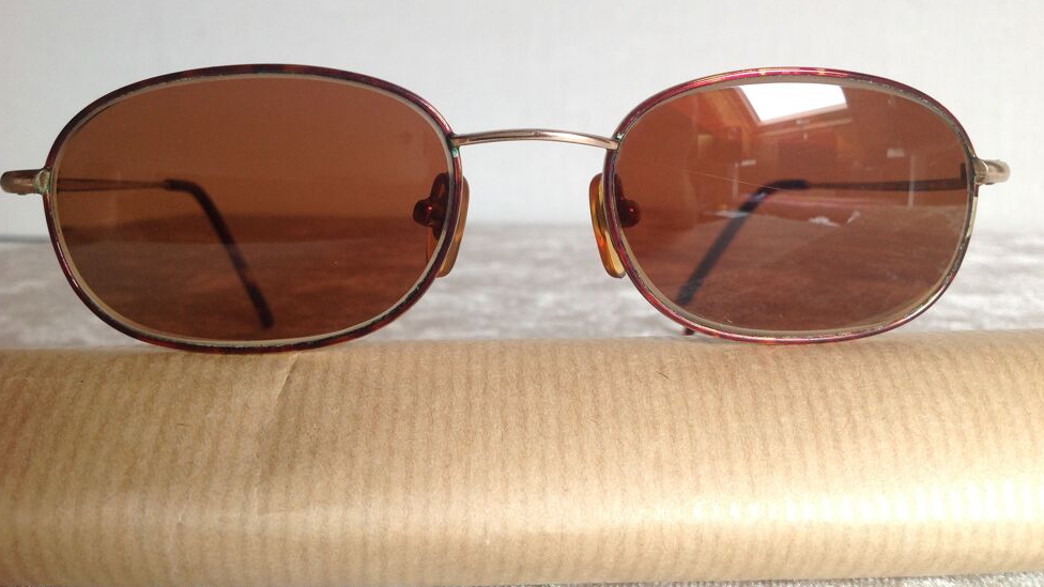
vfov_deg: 30.2
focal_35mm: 39
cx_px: 522
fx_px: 1080
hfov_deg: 51.6
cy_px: 190
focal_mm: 4.28
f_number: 2.4
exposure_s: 1/60
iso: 64
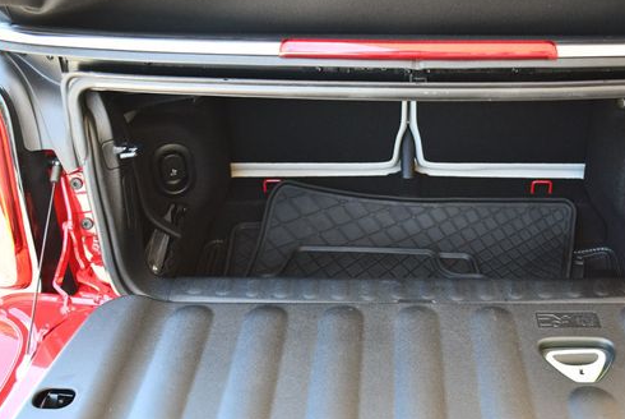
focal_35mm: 47
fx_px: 817
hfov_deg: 41.5
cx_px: 399
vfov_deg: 28.6
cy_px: 267
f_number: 3.5
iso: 800
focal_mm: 18
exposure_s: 1/200
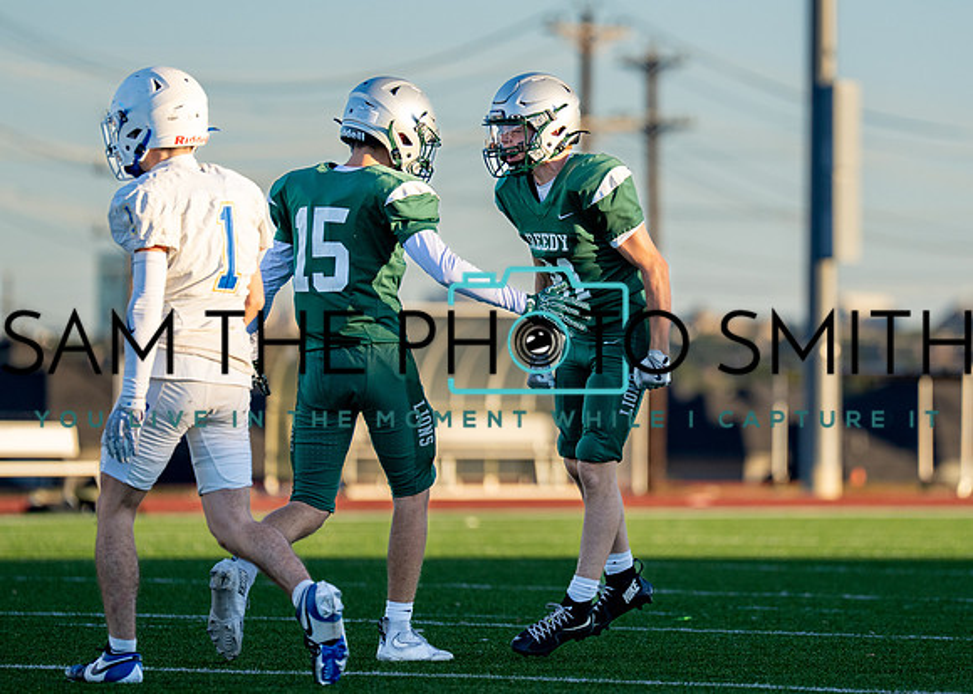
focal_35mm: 337
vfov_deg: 4.3
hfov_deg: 6.0
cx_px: 619
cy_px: 298
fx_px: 9305
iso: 200
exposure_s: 1/2500
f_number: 2.8
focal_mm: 200
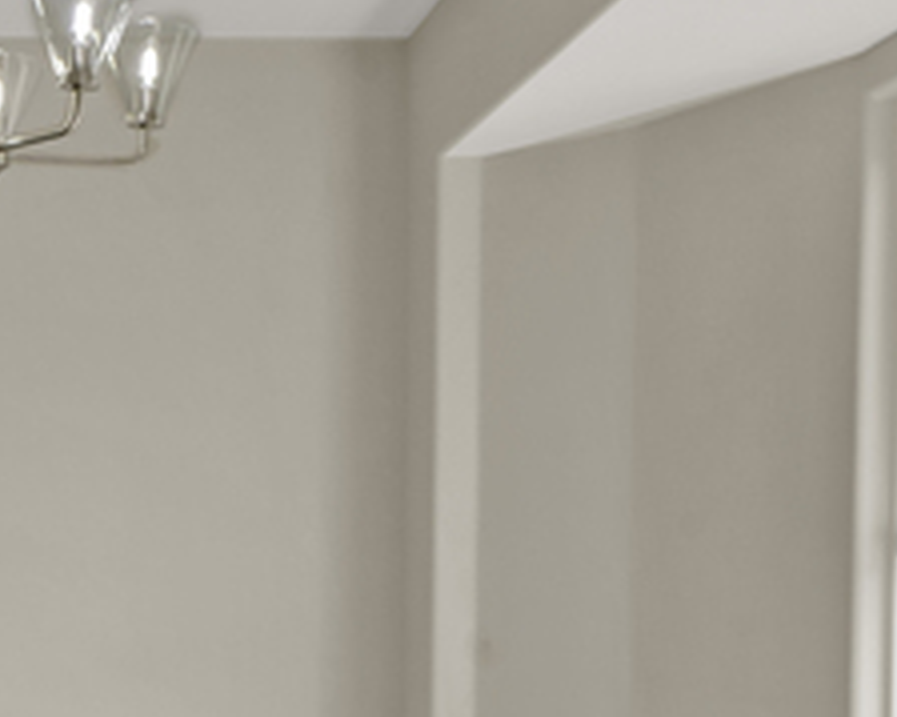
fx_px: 1799
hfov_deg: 26.8
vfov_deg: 22.2
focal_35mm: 68
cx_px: 44
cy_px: 583
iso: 800
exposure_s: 1/160
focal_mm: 25.3
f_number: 8
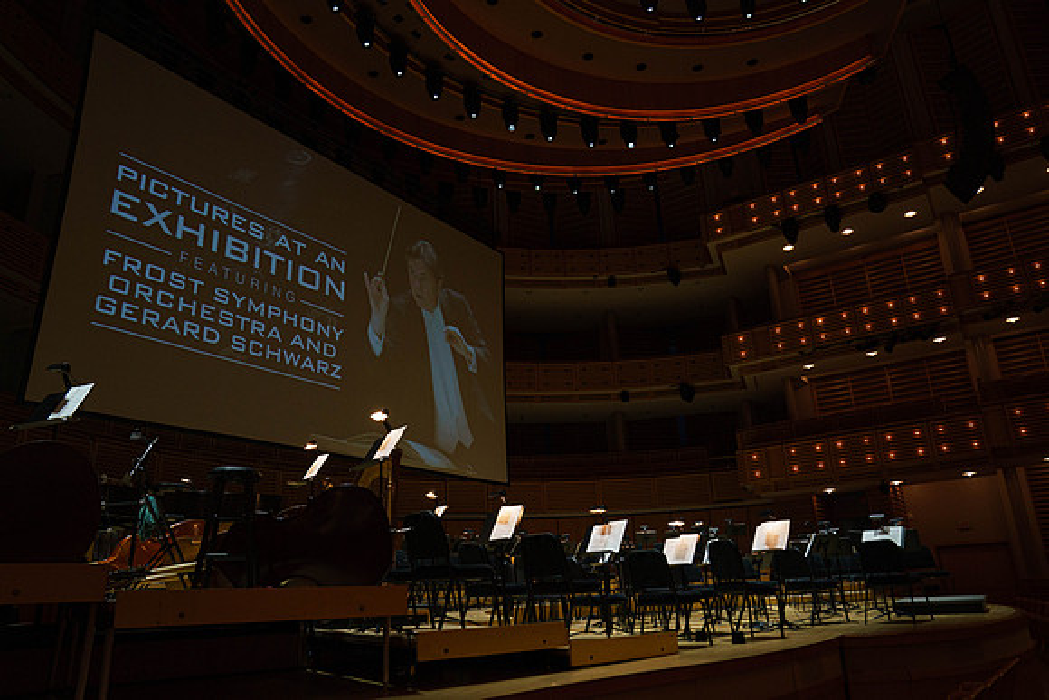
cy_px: 350
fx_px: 699
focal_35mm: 24
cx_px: 524
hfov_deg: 73.7
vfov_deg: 53.2
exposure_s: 1/200
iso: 2500
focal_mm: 24
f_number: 5.6
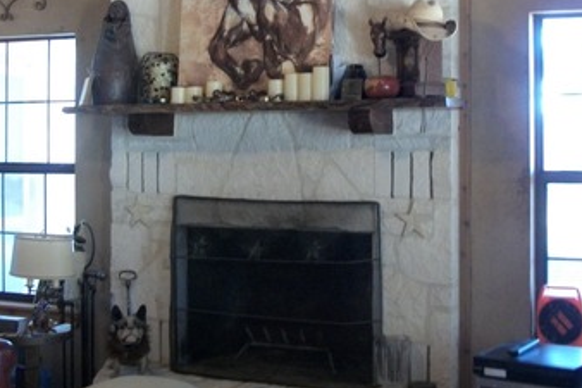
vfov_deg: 21.4
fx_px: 1018
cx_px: 334
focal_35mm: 63
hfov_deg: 31.9
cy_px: 122
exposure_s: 1/13
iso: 160
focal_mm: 5.7
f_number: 2.9
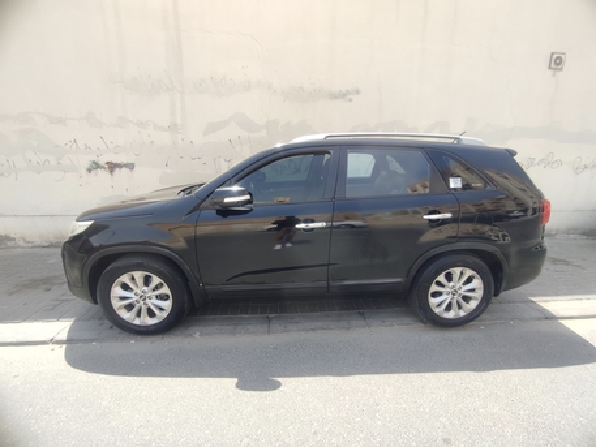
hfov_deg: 94.5
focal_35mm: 16
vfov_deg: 78.1
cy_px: 224
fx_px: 276
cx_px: 298
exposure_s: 1/376
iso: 50
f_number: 2.2
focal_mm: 1.65
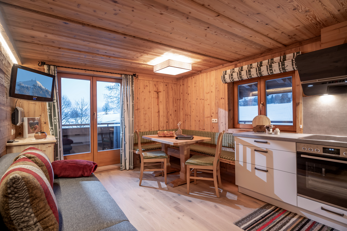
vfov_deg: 67.4
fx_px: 173
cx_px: 174
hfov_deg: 90.0
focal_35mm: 18
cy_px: 116
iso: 100
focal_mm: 18
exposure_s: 1/1.67
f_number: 4.8
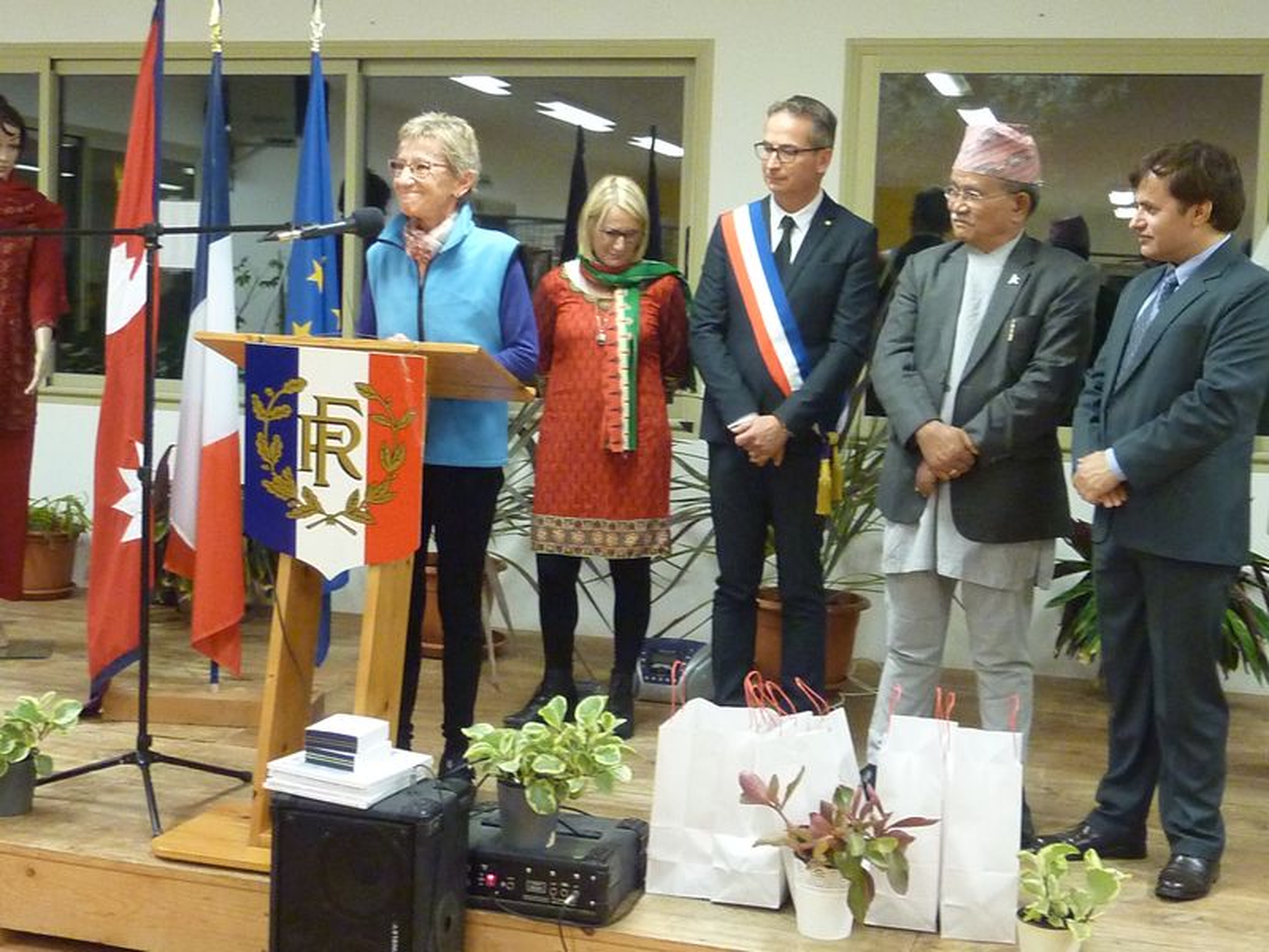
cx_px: 634
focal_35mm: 48
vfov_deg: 30.3
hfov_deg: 39.7
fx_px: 1760
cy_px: 476
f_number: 3.3
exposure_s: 1/15
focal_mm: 4.4
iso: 400
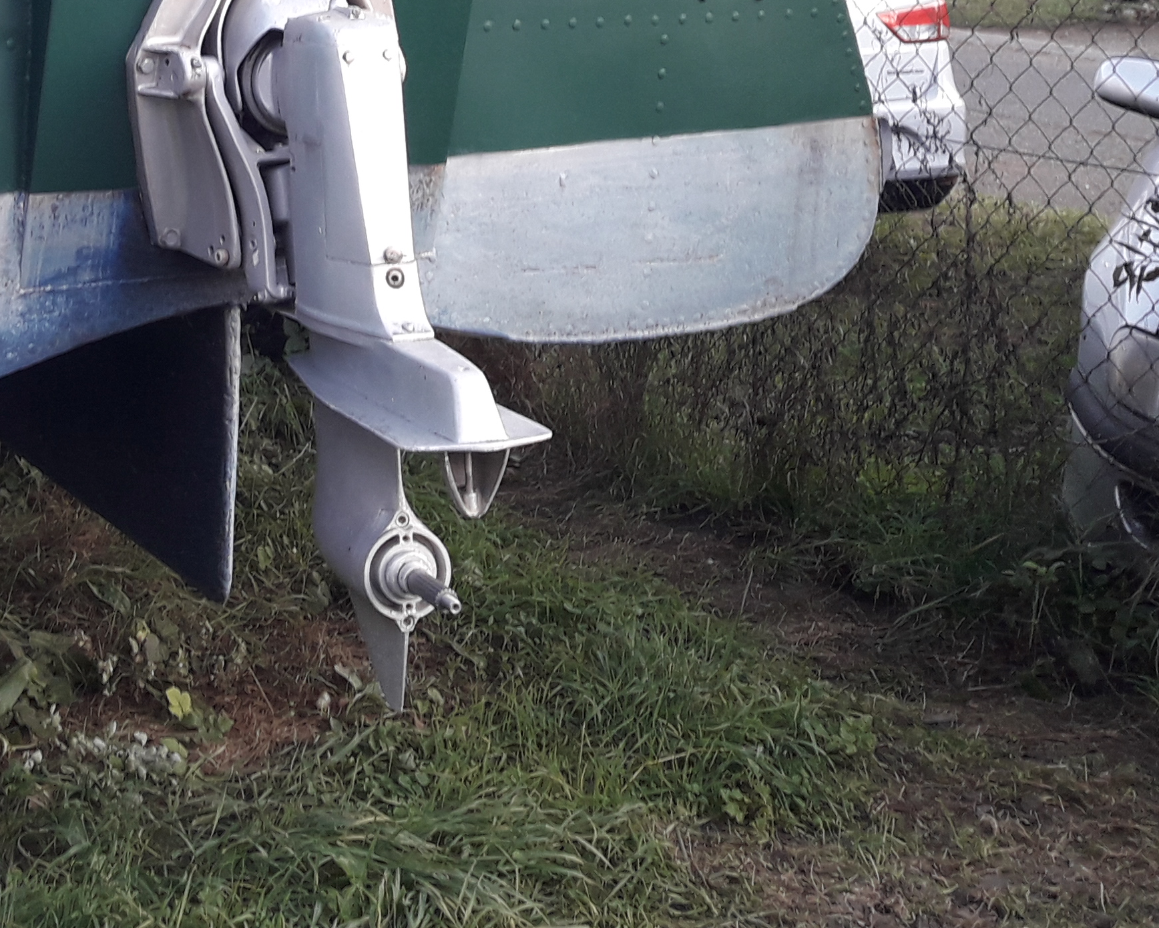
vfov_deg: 22.4
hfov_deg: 27.5
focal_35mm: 65
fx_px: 2230
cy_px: -49
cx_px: 10
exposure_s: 1/103
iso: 40
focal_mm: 3.7
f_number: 1.9
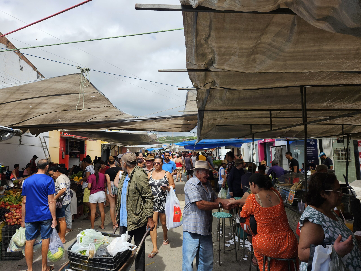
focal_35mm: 23
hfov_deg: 73.9
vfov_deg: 58.9
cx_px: 180
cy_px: 136
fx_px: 240
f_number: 1.8
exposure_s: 1/1610
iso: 25
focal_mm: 5.4
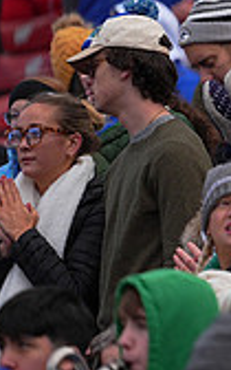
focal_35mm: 1058
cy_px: -43
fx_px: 10657
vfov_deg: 2.0
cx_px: 607
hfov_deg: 1.2
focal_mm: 300
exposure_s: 1/2500
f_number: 2.8
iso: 250
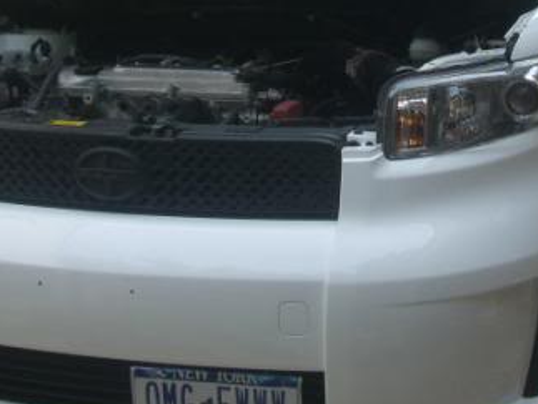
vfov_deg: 15.5
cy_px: 15
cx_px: 316
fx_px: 1463
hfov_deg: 20.8
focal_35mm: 94
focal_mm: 7.9
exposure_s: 1/250
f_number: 2.8
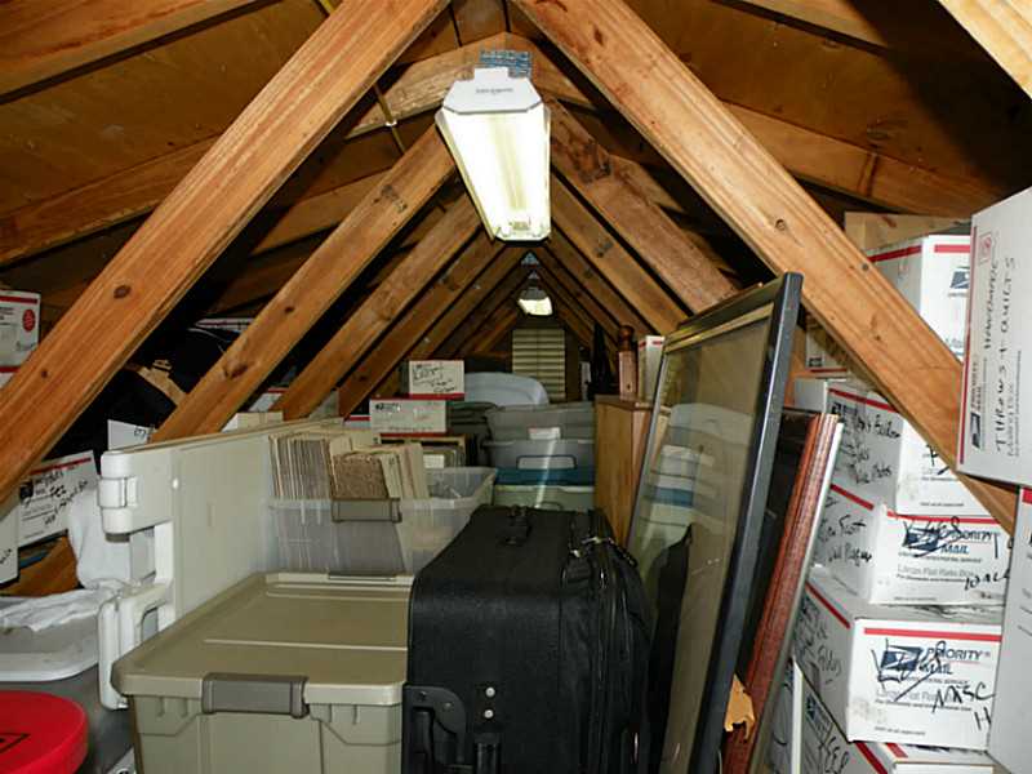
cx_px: 516
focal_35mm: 27
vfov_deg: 51.4
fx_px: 805
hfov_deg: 65.3
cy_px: 387
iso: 64
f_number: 2.8
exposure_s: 1/250
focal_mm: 4.7
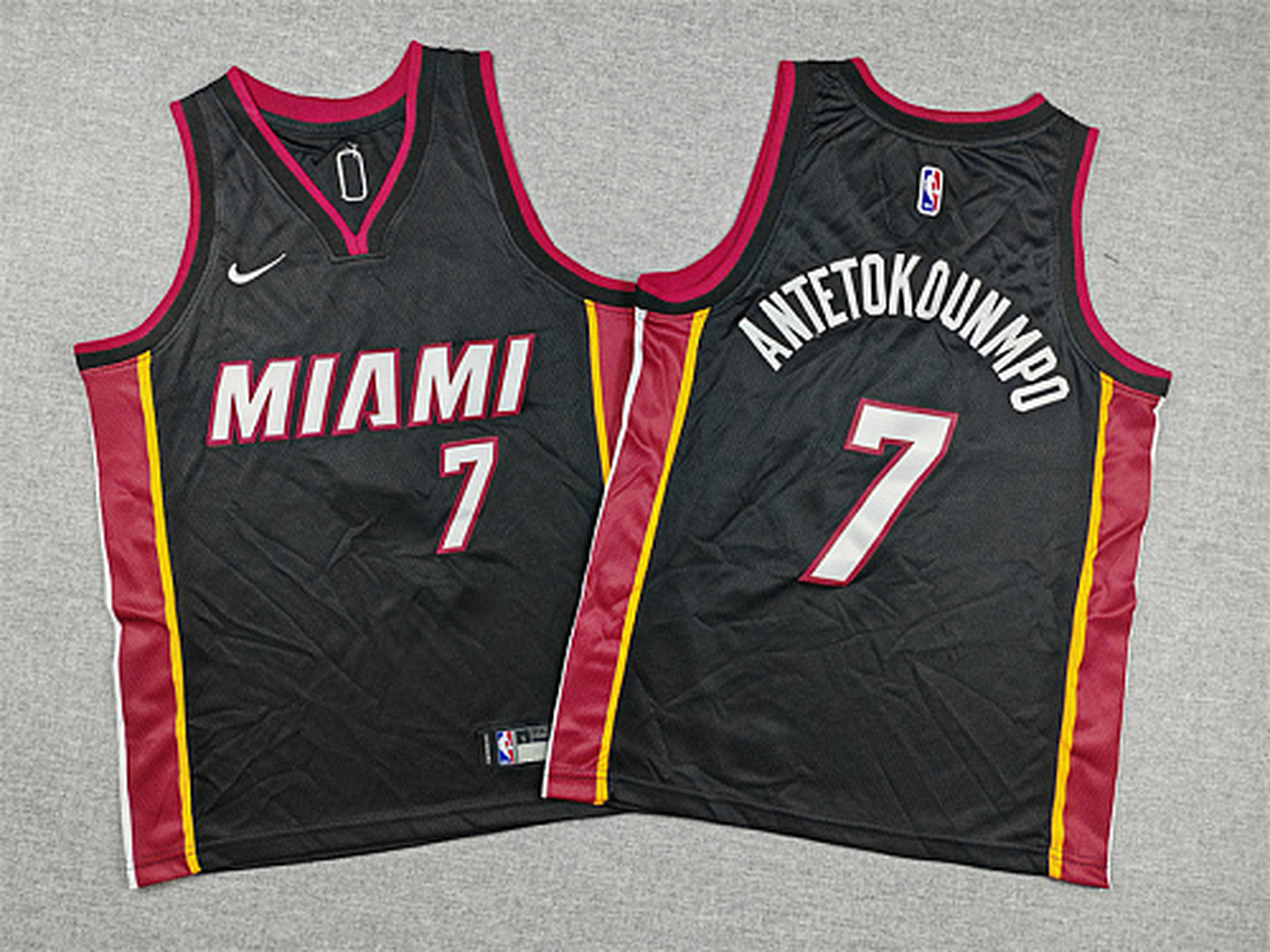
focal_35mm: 25
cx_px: 635
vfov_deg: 54.9
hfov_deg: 69.4
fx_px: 917
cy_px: 476
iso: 80
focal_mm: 5.3
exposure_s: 1/100
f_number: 1.9
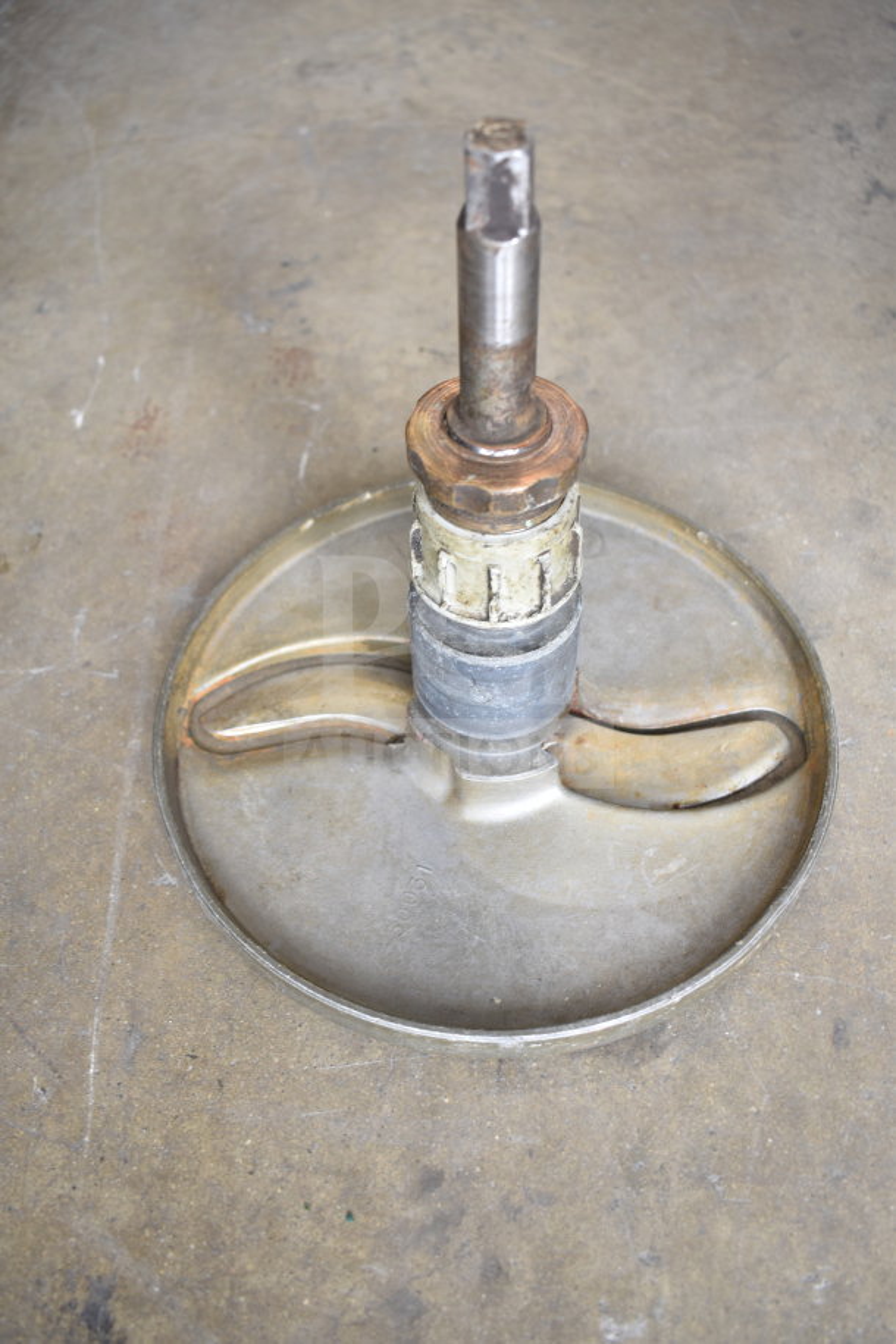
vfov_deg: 59.5
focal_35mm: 32
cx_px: 448
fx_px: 1176
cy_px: 672
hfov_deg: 41.7
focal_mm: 21
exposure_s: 1/30
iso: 280
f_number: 3.8
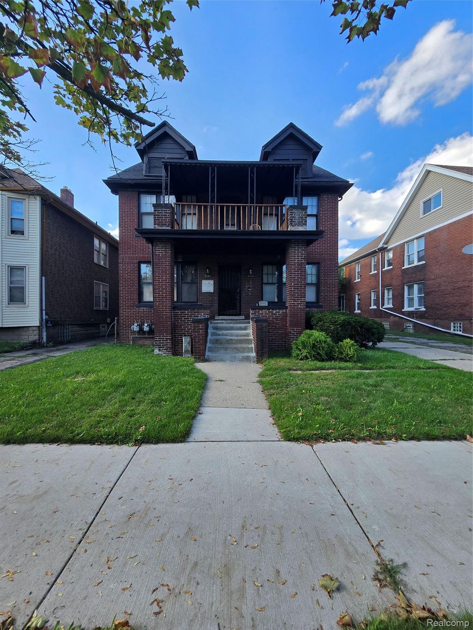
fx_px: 237
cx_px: 236
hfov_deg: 89.9
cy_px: 315
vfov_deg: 106.2
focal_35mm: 13
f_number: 2.2
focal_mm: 2.2
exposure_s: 1/809
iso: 50
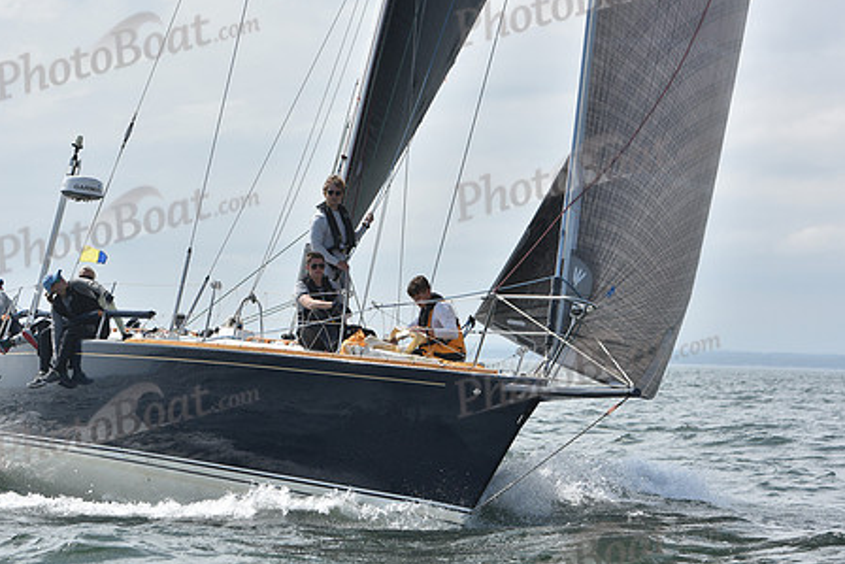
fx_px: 3404
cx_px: 358
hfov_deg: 14.1
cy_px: 297
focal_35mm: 145
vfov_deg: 9.5
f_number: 7.1
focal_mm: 112
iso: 200
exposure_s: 1/1250
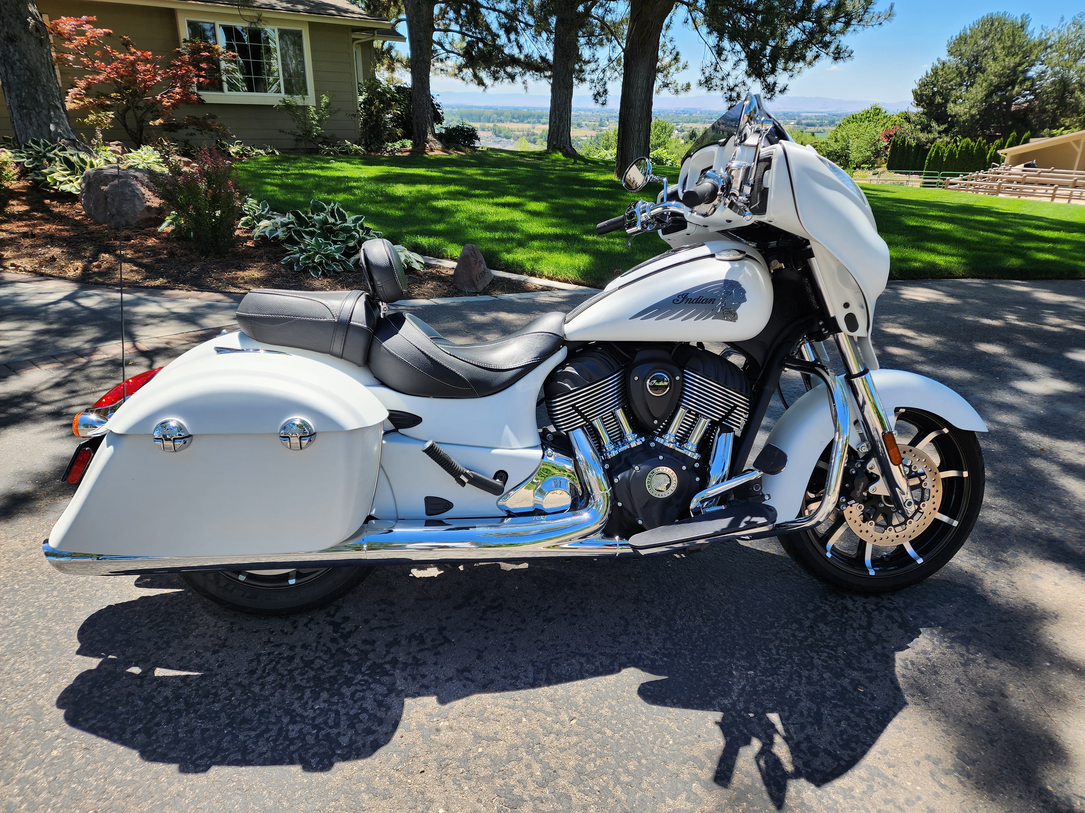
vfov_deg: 58.9
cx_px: 542
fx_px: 721
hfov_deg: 73.9
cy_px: 406
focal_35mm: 23
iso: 12
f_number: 1.8
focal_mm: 6.4
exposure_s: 1/353
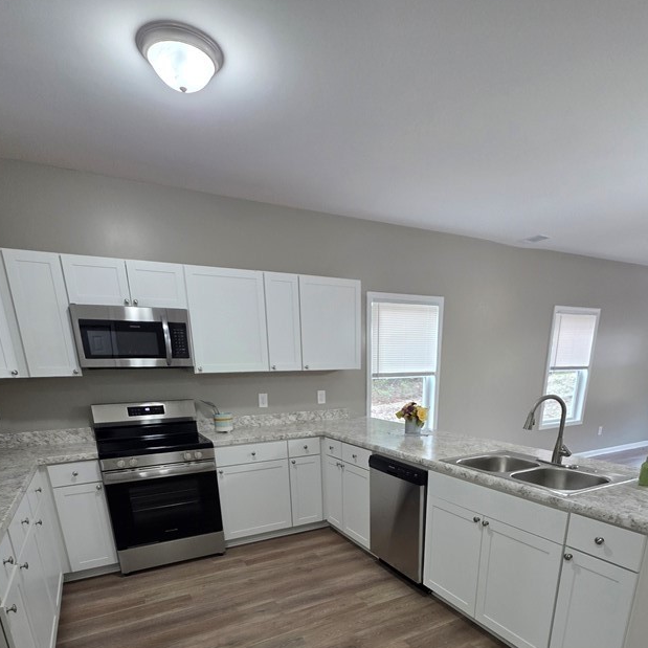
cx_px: 338
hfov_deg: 77.6
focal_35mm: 19
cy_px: 495
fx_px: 402
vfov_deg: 71.7
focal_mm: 2.2
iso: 250
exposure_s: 1/60
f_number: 1.9
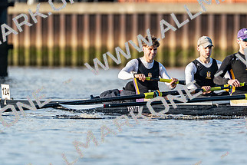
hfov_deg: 1.9
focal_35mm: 1082
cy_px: 78
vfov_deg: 1.3
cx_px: 179
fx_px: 7427
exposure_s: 1/2000
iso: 800
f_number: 6.3
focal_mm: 600
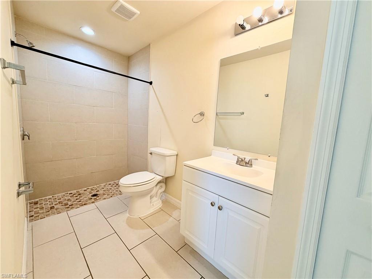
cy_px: 140
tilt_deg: -7.3
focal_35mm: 14
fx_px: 150
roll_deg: -2.6
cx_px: 186
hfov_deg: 102.1
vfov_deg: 85.7
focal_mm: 2.22
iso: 200
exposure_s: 1/120
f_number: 2.2
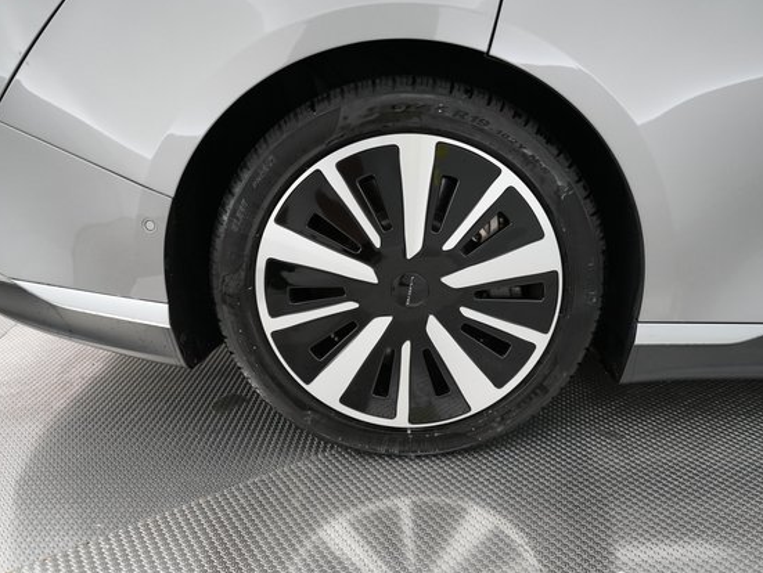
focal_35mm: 29
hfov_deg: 61.4
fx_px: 640
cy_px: 281
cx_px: 428
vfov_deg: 48.3
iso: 2500
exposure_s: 1/250
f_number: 2.8
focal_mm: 26
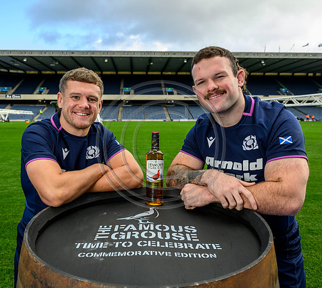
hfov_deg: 58.3
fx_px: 288
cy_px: 144
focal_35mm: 29
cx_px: 150
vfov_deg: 53.2
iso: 250
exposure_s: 1/200
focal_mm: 24
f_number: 5
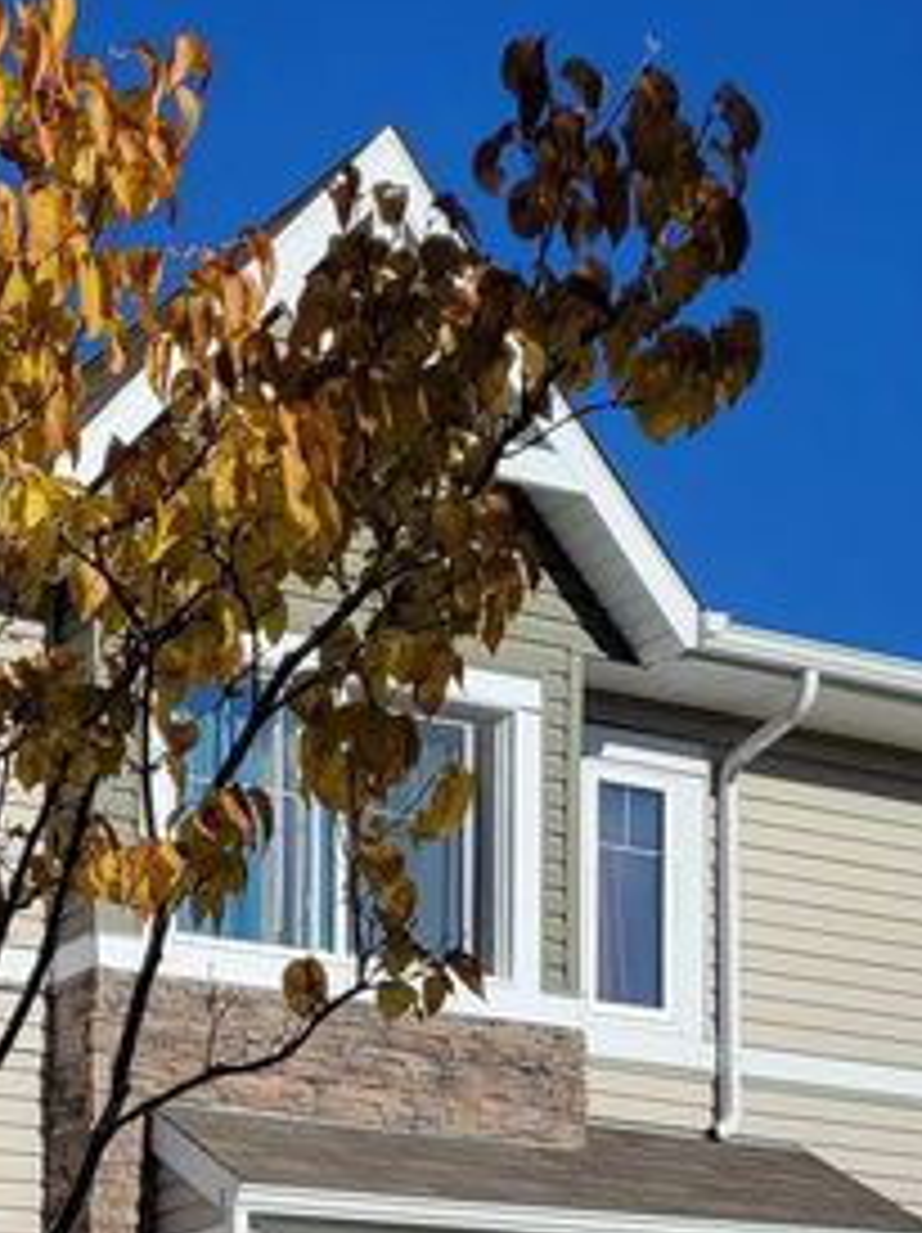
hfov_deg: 16.9
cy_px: 1757
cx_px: -364
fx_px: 2881
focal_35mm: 81
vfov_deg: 21.1
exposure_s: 1/3390
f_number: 1.8
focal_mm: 5.4
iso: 40
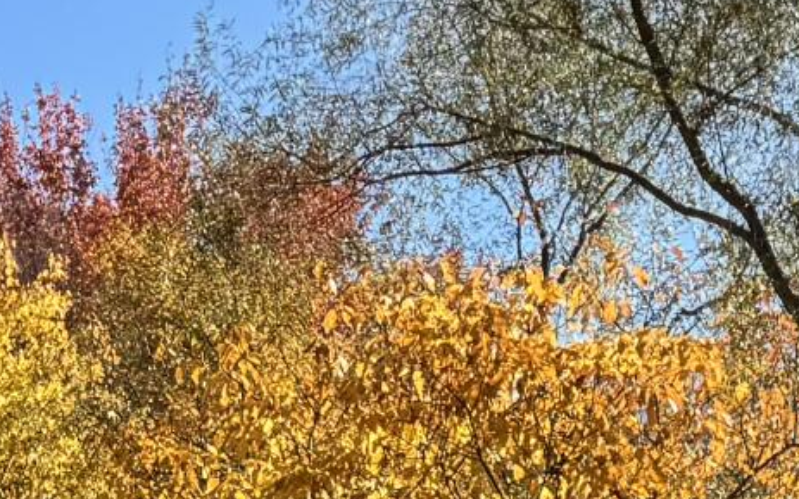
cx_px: -264
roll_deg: +0.6
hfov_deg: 12.3
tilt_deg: -2.4
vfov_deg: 6.9
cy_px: 1623
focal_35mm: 165
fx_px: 3592
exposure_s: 1/1311
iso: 80
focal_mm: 6.76
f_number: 1.78
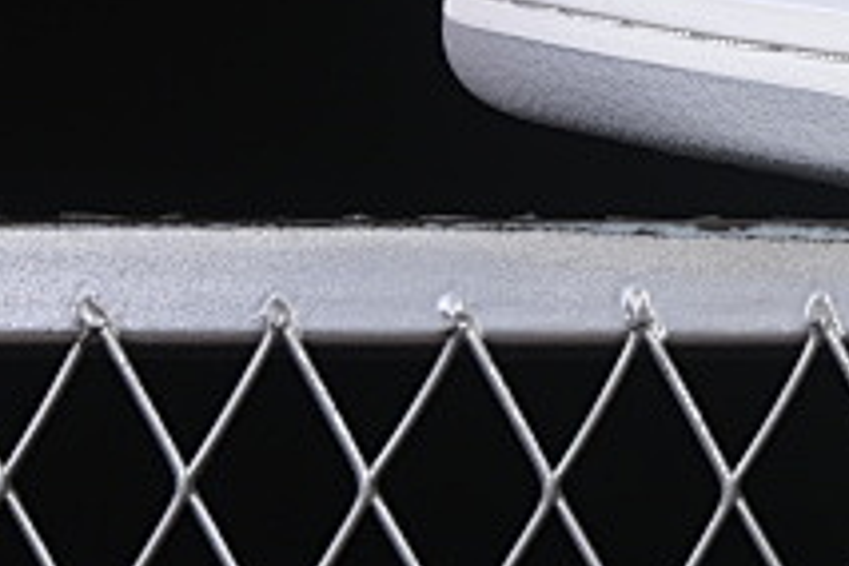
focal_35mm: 282
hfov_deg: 7.1
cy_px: -432
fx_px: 6650
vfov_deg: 4.8
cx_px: 1574
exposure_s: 1/100
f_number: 8
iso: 160
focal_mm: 50
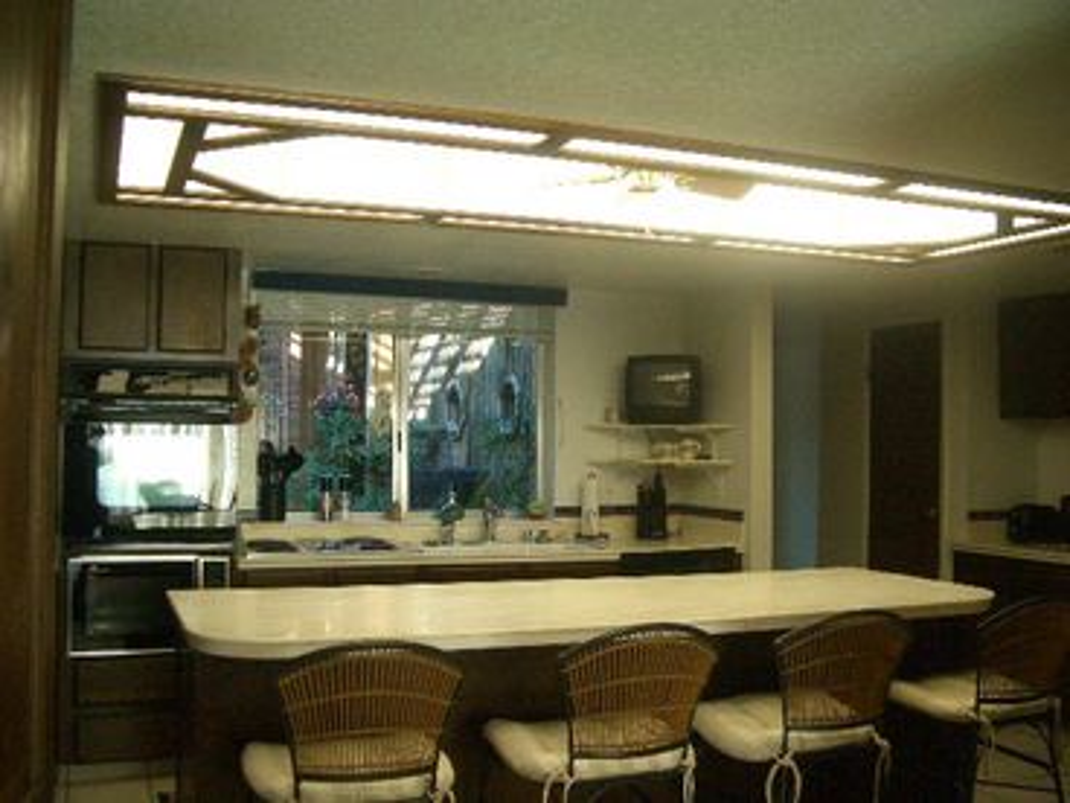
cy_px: 402
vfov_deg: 40.7
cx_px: 535
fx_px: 1082
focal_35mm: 35
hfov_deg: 52.6
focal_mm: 5.8
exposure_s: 1/80
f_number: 2.6
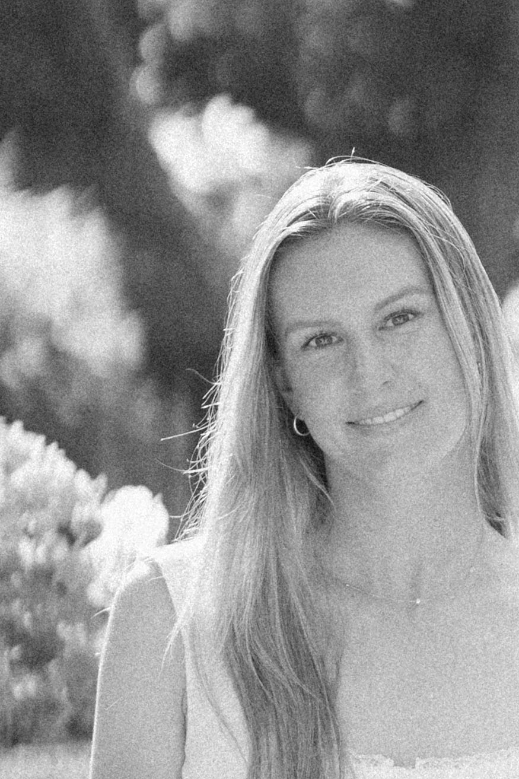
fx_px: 5645
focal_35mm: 261
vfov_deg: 7.9
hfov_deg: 5.2
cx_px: 843
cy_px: 787
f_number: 1.2
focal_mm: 50
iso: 640
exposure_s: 1/8000
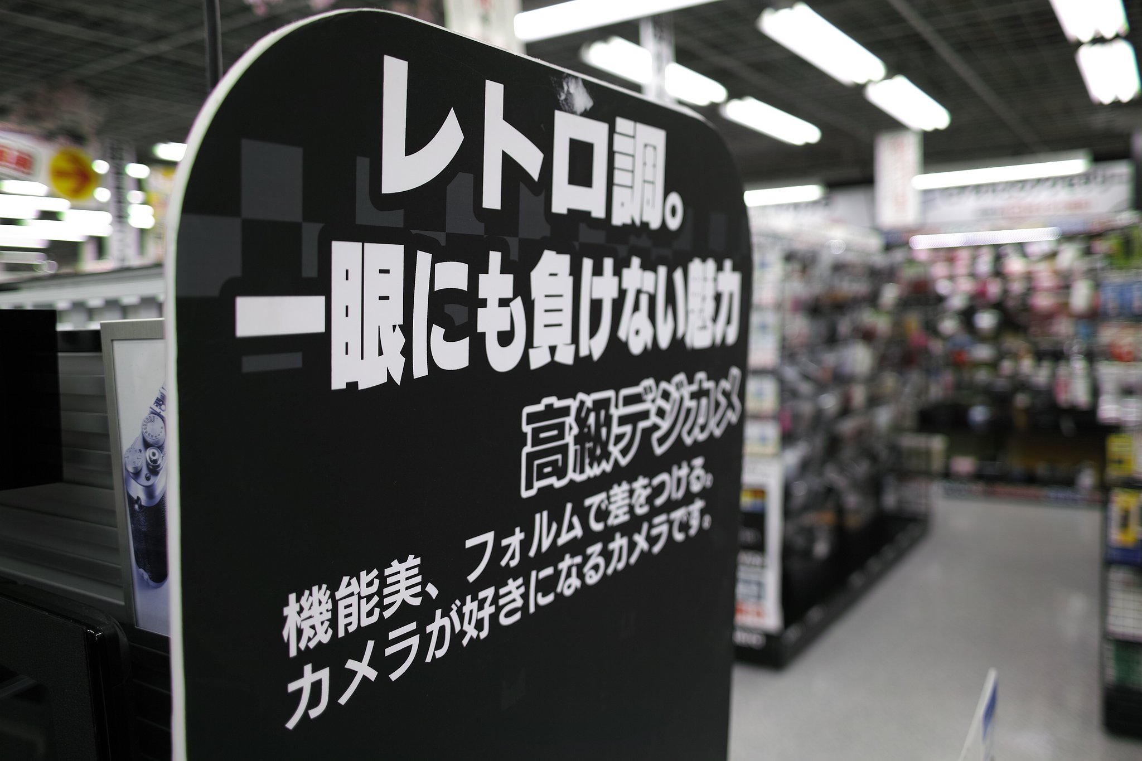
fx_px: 888
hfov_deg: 65.5
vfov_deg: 46.4
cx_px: 571
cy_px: 380
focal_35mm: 28
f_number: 2.8
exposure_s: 1/100
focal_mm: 19
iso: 100
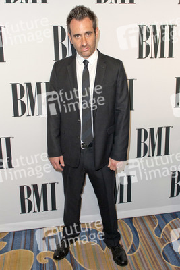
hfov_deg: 53.2
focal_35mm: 24
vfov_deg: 73.7
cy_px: 135
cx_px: 90
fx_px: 180
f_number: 4
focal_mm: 24
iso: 500
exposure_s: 1/400
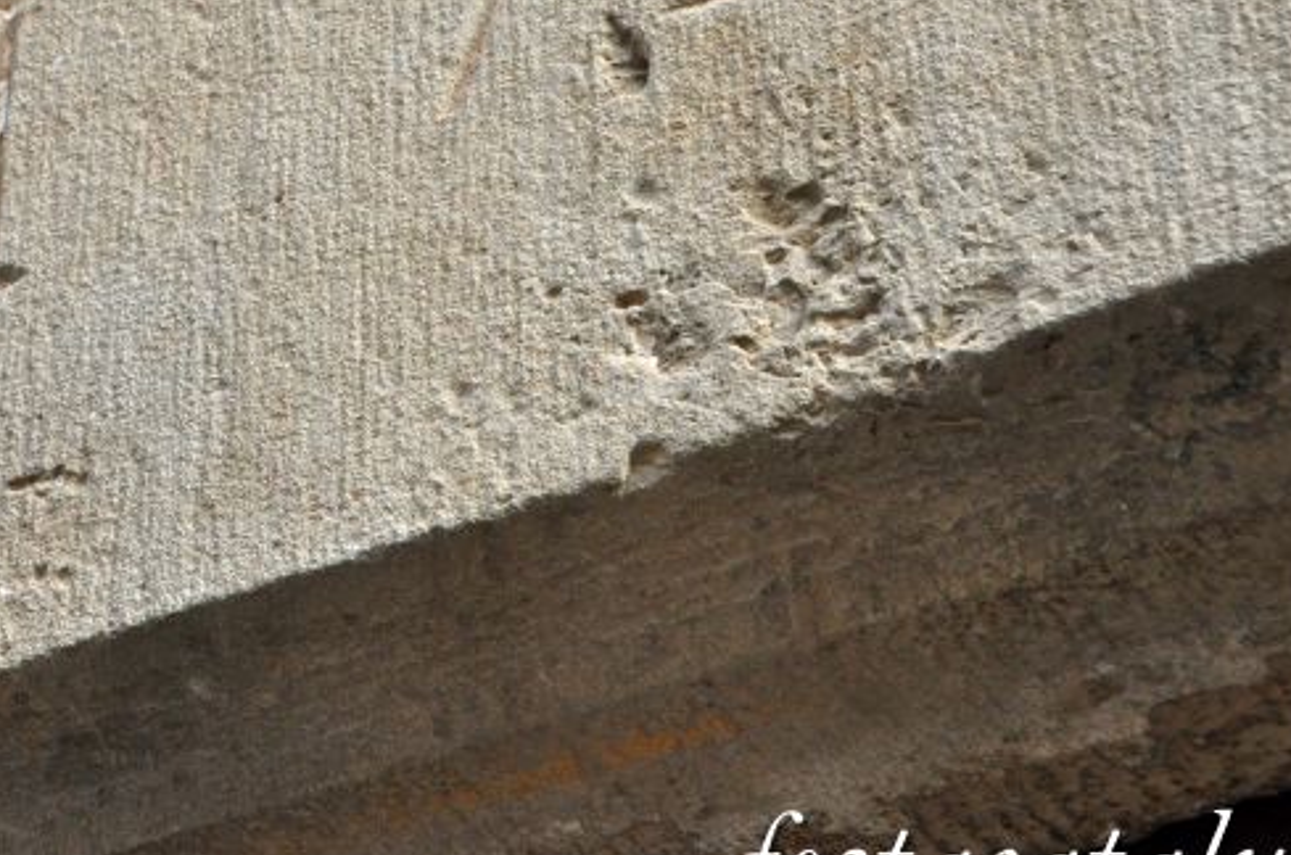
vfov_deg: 12.3
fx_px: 3939
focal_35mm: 110
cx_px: 137
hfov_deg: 18.3
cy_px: 63
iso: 1000
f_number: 8
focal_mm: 35
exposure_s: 1/250
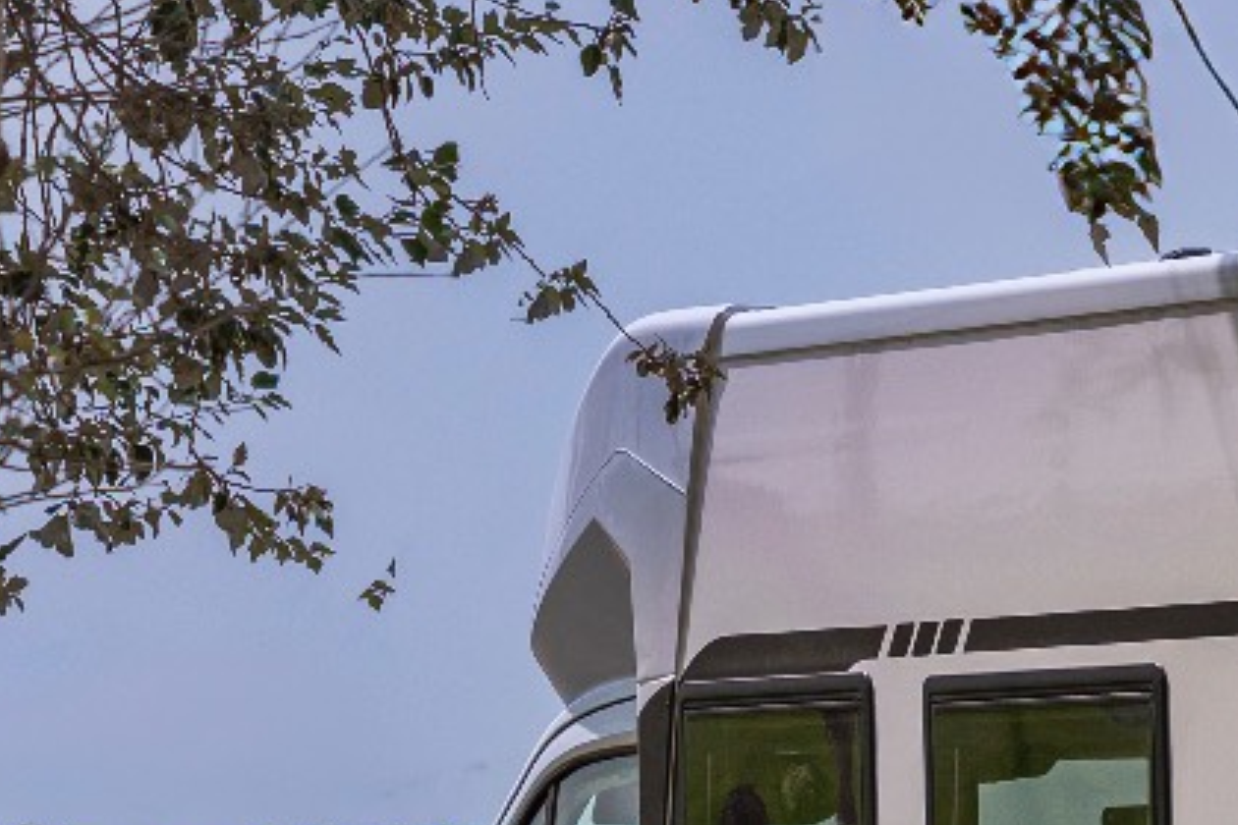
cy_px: 1083
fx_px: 10316
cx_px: 1447
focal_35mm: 300
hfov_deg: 6.8
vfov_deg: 4.6
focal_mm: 63
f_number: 5.6
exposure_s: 1/640
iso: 125
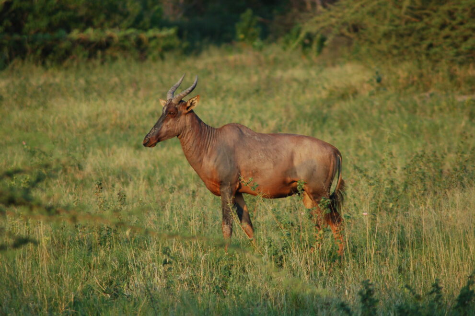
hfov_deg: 4.6
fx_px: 5932
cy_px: 158
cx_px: 238
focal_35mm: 450
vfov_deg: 3.0
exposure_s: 1/500
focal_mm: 300
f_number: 5.6
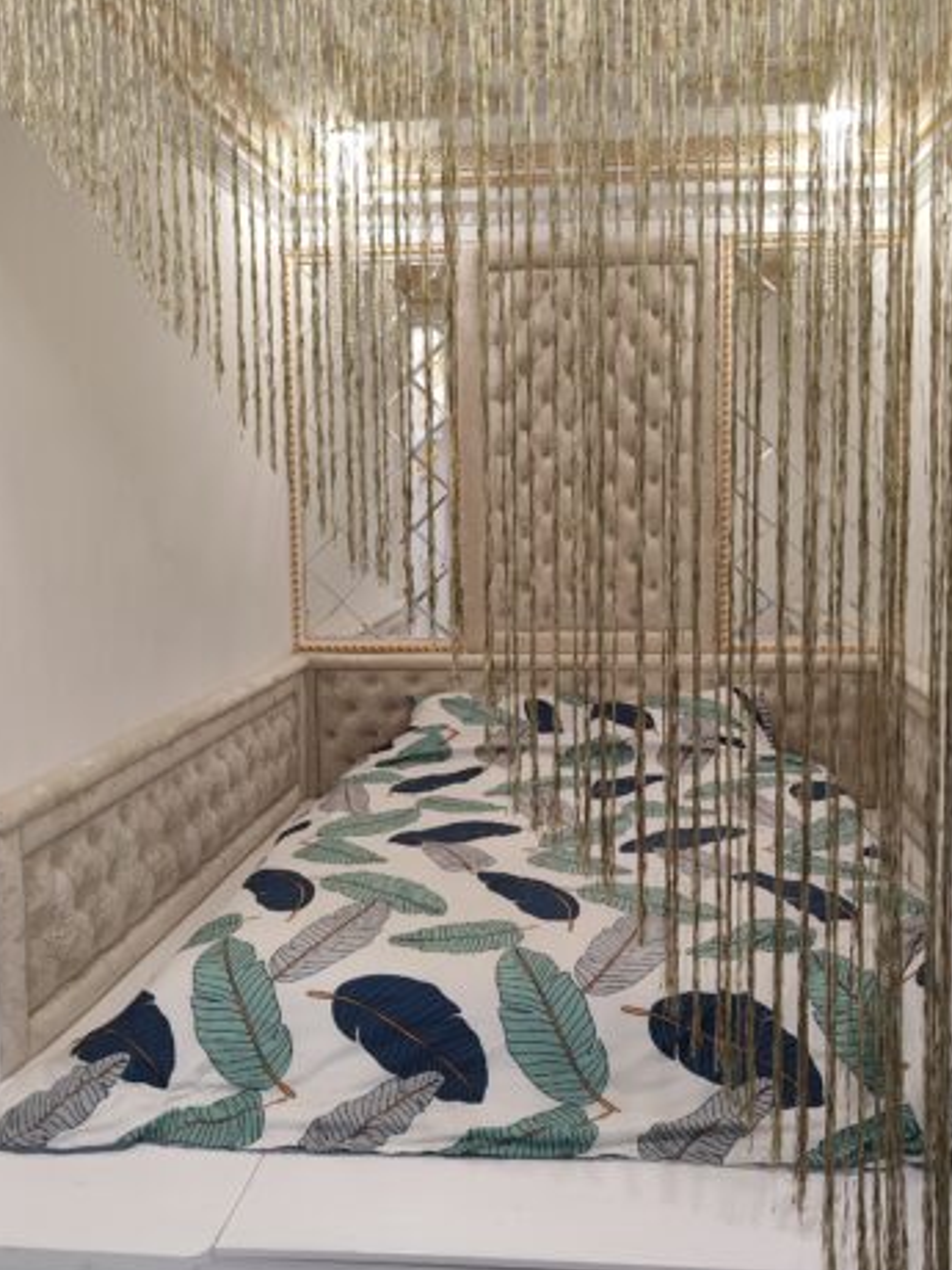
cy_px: 596
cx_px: 513
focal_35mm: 30
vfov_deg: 59.9
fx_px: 1100
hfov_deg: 46.8
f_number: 1.88
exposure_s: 1/100
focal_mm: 5.59
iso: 649
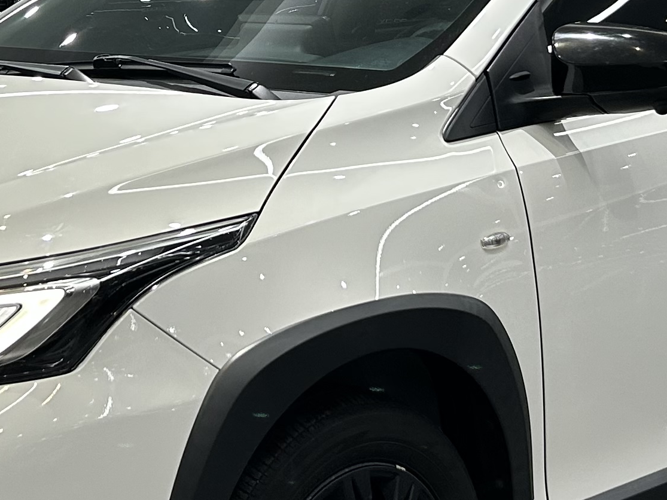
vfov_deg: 15.5
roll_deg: -0.6
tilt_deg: -2.6
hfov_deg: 20.8
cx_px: 246
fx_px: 1811
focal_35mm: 94
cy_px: 17
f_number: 1.5
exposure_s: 1/93
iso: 80
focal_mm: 5.7
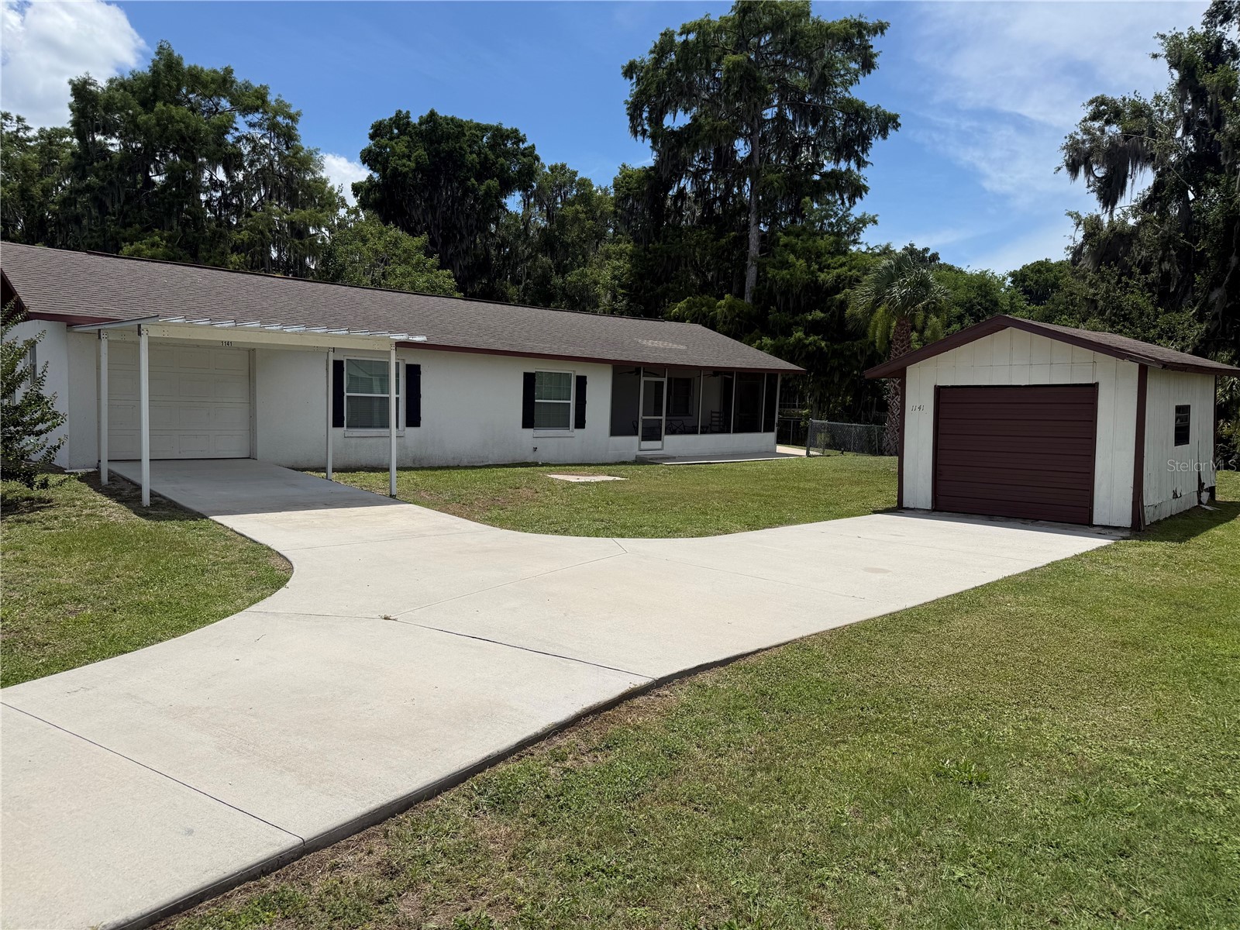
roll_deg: -1.5
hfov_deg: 71.6
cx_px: 620
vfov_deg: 56.8
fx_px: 860
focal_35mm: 24
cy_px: 465
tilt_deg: -4.1
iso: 80
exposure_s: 1/9091
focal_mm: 6.76
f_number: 1.78
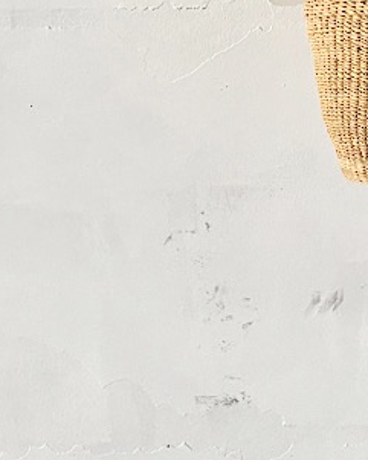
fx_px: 1470
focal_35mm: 108
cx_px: 492
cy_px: -240
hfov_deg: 13.7
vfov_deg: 16.2
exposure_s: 1/60
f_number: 1.6
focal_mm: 5.96
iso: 125
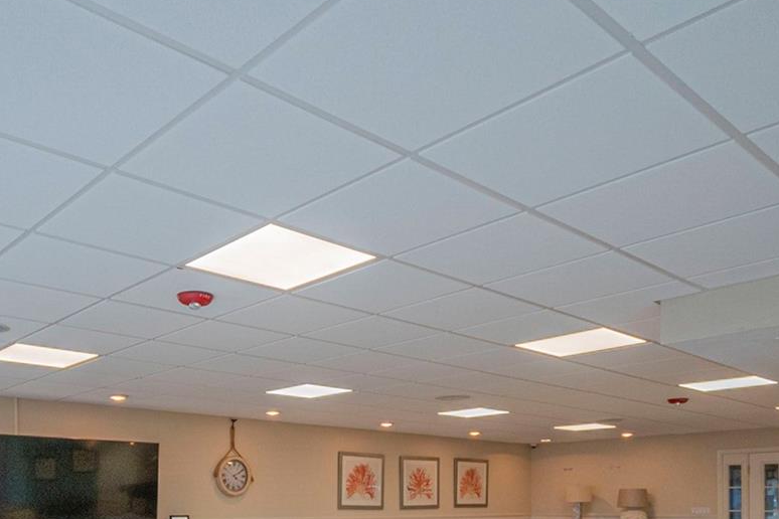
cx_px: 258
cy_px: 505
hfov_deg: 58.9
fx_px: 671
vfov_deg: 38.2
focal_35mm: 31
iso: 360
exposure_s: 1/250
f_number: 4.5
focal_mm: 10
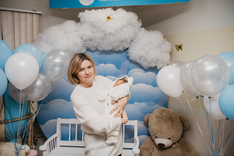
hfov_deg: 55.8
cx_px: 117
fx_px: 221
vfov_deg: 38.9
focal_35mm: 34
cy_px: 78
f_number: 4
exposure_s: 1/160
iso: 160
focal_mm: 34
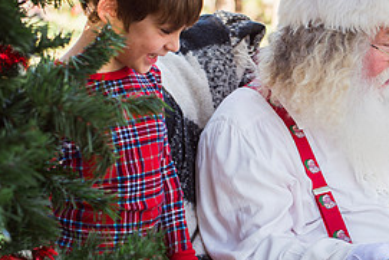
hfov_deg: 18.7
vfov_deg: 12.8
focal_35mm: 107
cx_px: 356
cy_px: 150
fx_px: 1157
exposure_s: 1/160
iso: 125
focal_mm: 50
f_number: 4
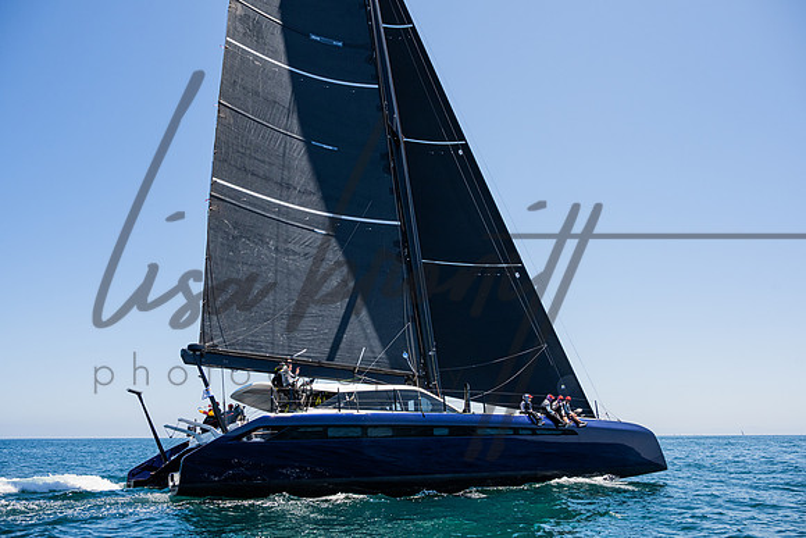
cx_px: 403
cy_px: 269
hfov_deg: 63.2
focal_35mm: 29
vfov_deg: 44.7
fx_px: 655
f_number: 8
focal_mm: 28
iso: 500
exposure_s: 1/1250
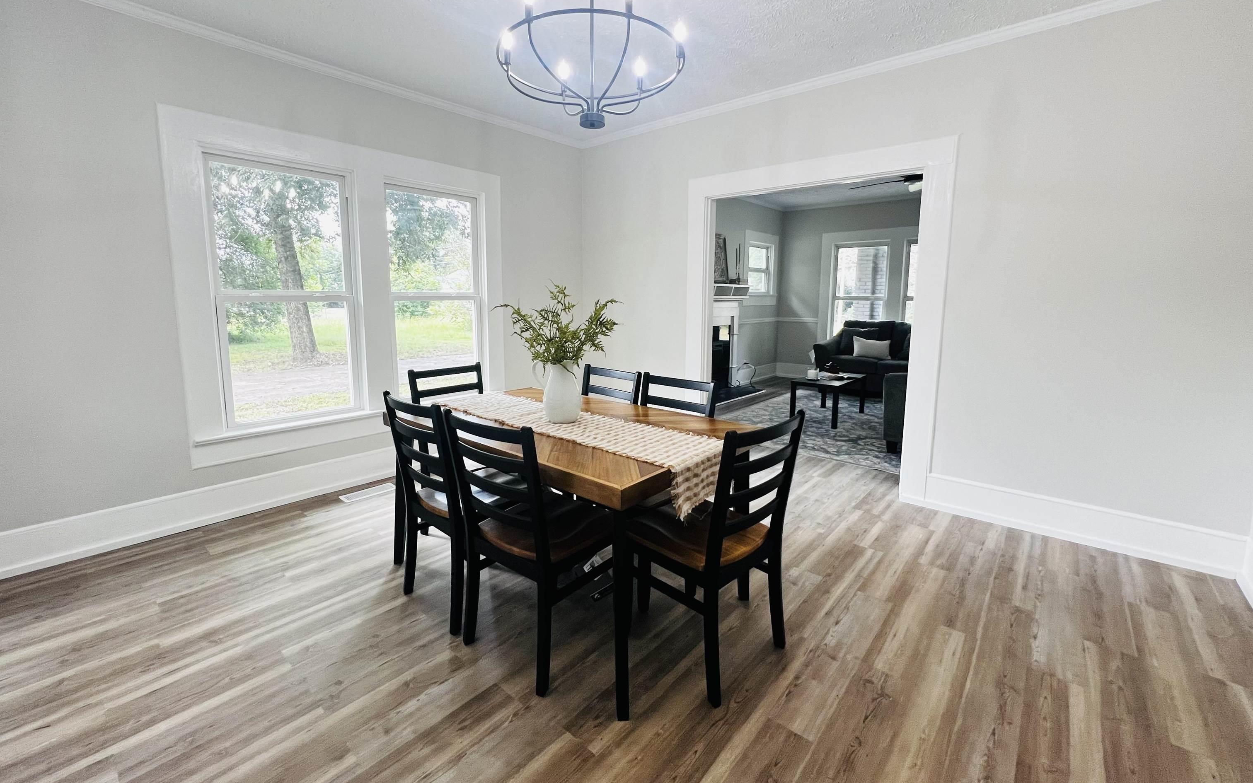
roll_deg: -0.5
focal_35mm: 14
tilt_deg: -7.7
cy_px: 360
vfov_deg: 78.5
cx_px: 623
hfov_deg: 105.3
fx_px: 478
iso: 160
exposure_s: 1/60
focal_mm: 1.57
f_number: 1.8
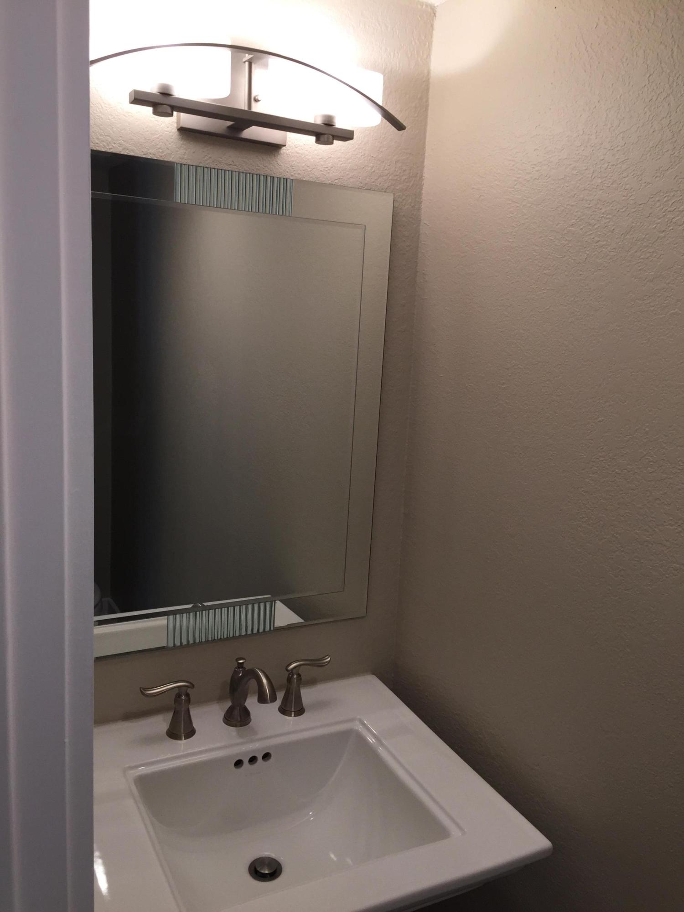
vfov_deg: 61.7
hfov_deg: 48.2
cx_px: 342
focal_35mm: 29
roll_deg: -3.6
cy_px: 456
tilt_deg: -9.7
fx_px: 764
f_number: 2.2
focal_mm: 4.15
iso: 50
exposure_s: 1/120
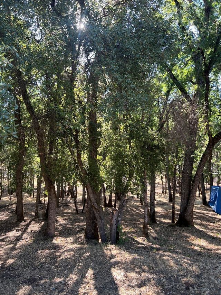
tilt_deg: +6.8
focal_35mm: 26
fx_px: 221
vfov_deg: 67.3
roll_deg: -0.2
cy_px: 148
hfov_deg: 53.1
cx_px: 110
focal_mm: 5.7
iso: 40
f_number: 1.5
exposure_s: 1/164
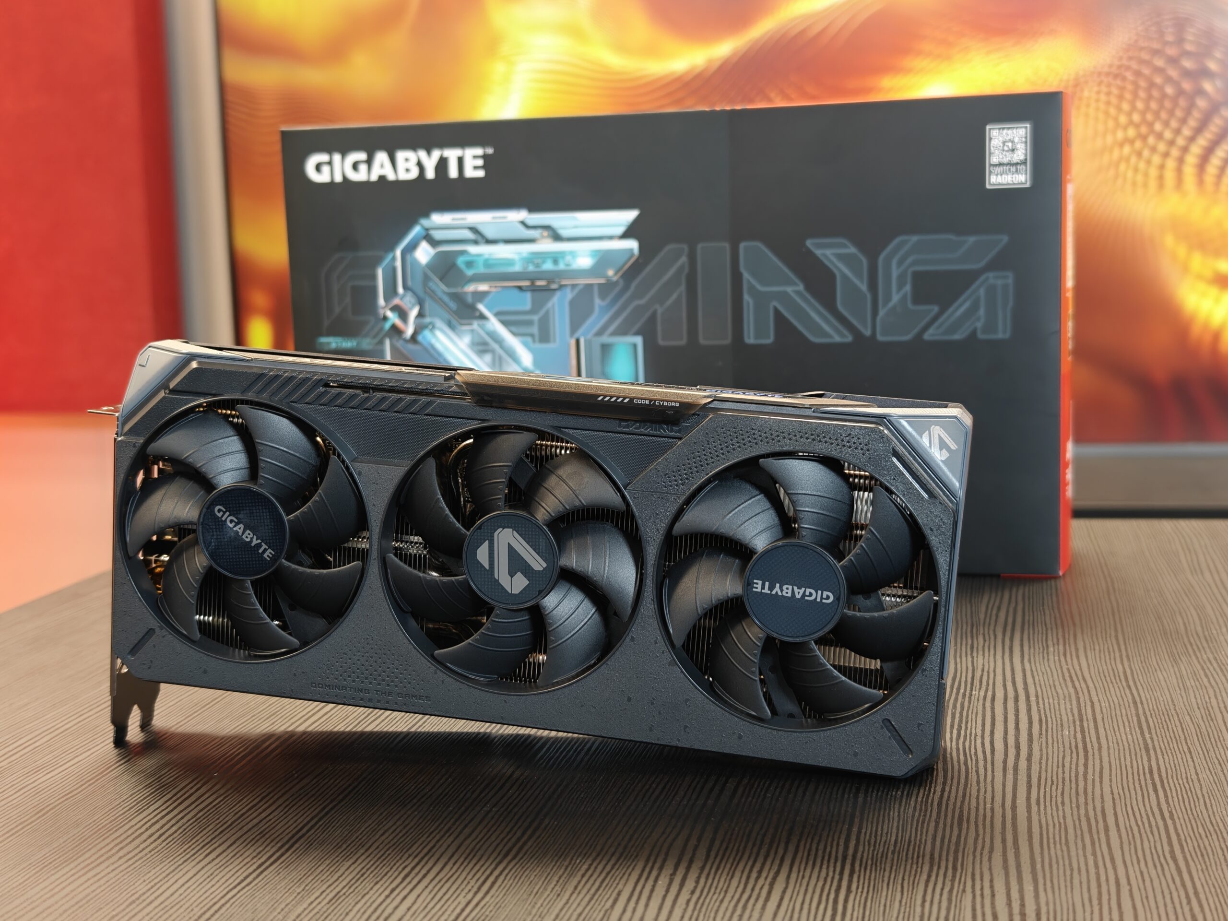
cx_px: 614
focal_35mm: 47
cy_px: 460
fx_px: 1667
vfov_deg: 30.9
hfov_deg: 40.4
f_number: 1.8
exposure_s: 1/50
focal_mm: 8.67
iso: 500
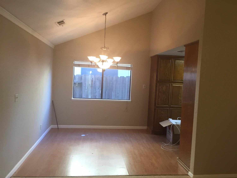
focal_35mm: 29
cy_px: 89
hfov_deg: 61.7
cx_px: 118
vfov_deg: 48.2
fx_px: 199
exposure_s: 1/30
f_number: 2.2
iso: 80
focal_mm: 4.15
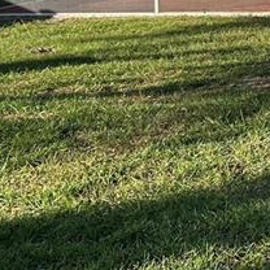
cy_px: -40
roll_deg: +0.2
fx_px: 997
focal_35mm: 113
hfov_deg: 12.7
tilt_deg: -4.3
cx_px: 605
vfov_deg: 15.0
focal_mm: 5.7
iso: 50
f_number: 1.5
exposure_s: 1/2632
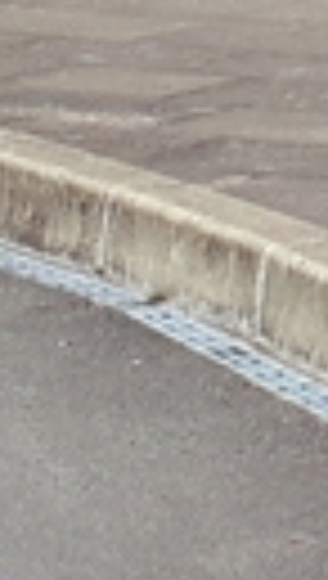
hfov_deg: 4.0
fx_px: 4202
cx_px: 1671
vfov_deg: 7.6
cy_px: -472
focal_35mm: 273
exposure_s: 1/911
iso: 40
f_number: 1.9
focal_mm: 3.6
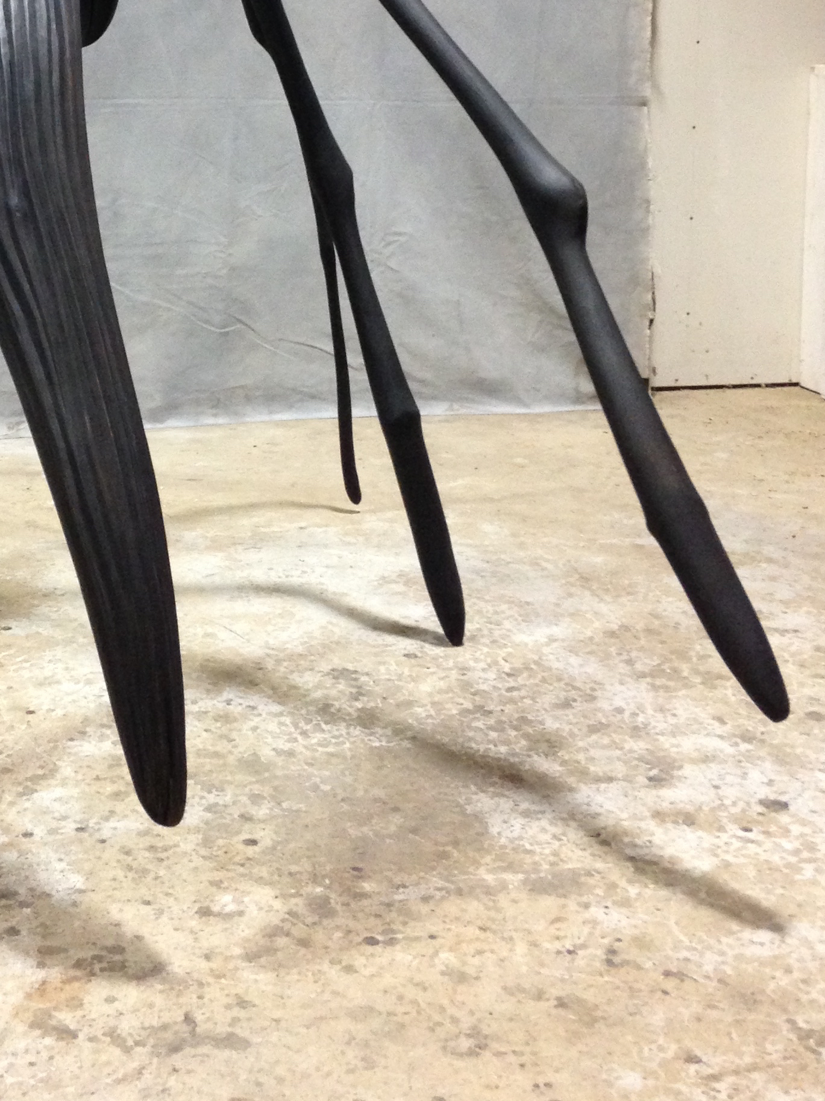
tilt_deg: -8.9
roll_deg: +0.1
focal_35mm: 59
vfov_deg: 31.8
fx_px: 1875
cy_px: 212
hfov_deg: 24.3
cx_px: 130
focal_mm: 4.12
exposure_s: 1/20
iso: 250
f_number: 2.4
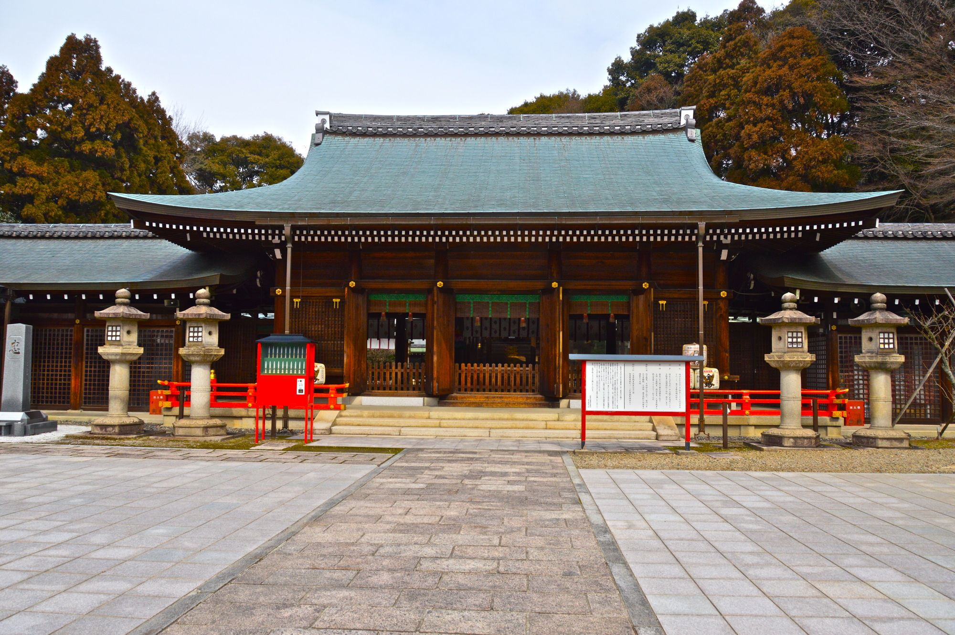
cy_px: 318
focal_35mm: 27
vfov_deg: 47.8
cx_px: 478
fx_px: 715
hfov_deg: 67.4
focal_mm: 18
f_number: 5.6
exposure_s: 1/1250
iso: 400
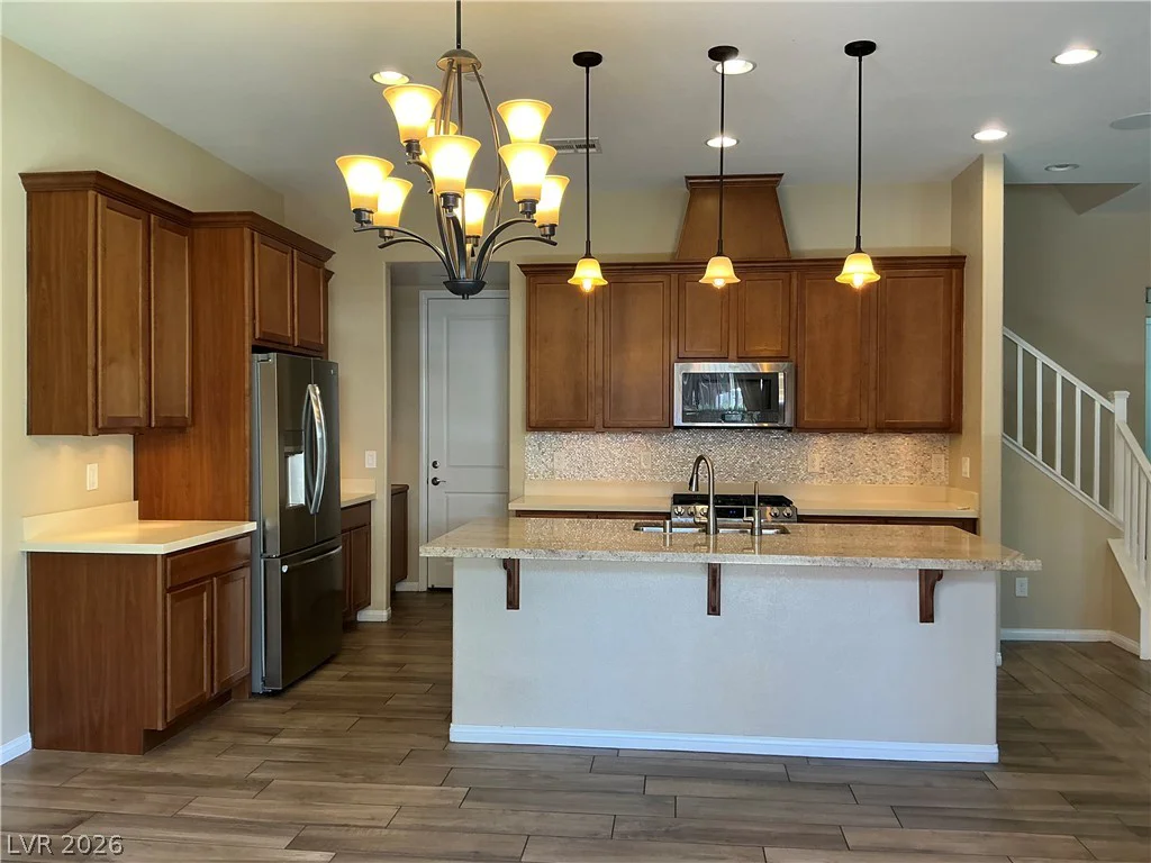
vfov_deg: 49.7
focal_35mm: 28
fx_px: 931
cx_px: 576
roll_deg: +0.4
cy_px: 432
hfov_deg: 63.4
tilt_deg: -0.1
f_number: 1.8
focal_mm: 3
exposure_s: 1/60
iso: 50
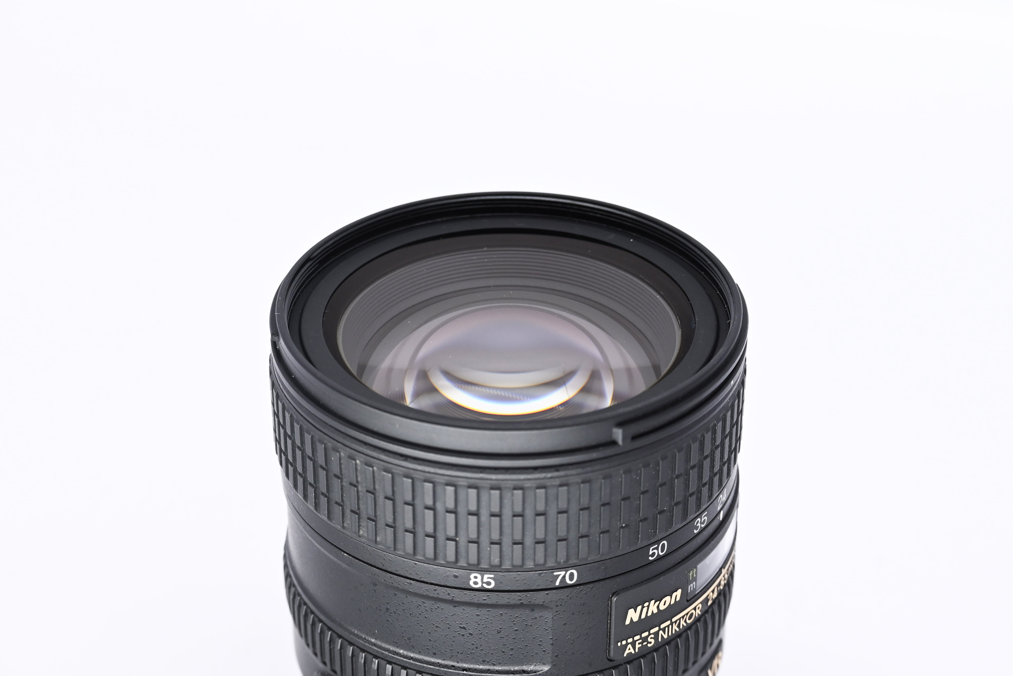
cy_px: 338
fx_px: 2110
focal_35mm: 75
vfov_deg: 18.2
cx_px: 506
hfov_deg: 27.0
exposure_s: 1/160
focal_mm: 50
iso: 500
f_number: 9
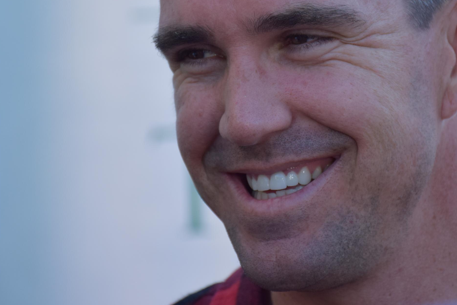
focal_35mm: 268
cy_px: 77
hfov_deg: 7.7
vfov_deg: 5.1
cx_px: 299
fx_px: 3405
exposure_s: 1/500
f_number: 5.6
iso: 320
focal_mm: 112
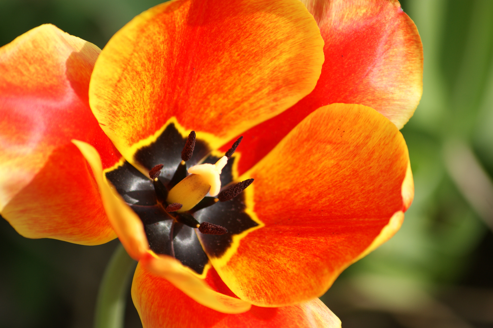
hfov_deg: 6.9
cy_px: 164
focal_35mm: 300
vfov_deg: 4.6
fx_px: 4106
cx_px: 246
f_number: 5.6
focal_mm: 200
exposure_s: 1/320
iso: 100
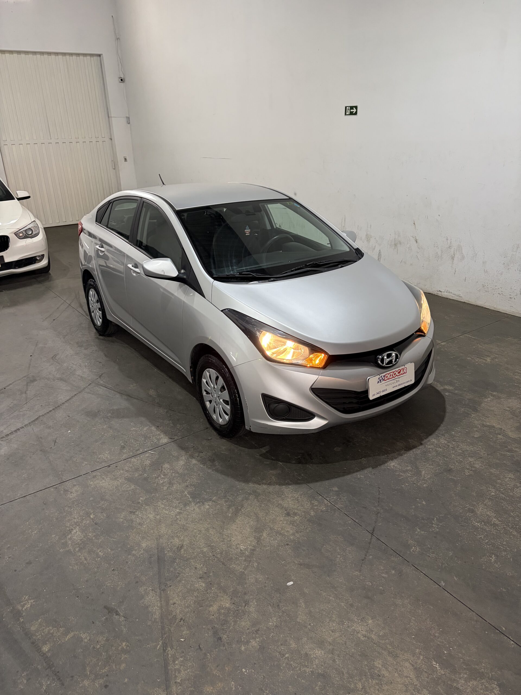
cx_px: 260
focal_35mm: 26
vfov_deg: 67.3
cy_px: 348
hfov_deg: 53.1
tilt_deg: -21.5
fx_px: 522
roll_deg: +2.8
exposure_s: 1/60
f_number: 1.6
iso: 200
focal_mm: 5.96
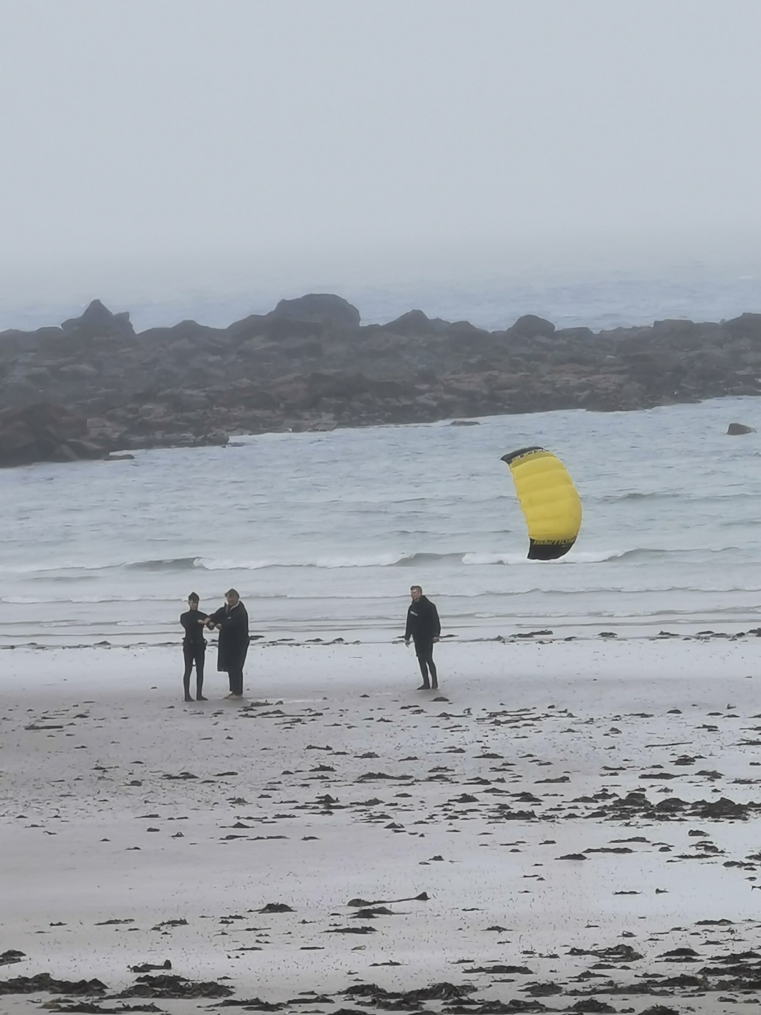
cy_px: 577
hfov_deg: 5.0
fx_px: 8765
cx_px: 608
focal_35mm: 299
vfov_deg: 6.6
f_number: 3.4
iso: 50
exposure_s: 1/273
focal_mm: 14.46
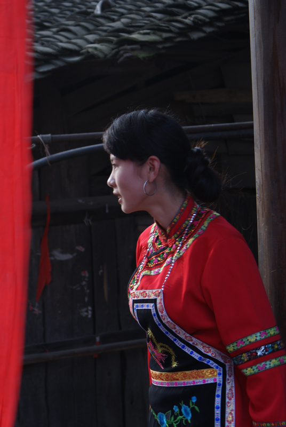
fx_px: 1247
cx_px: 143
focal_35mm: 105
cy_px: 214
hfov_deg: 13.1
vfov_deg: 19.4
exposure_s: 1/60
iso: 100
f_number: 5.6
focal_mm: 70
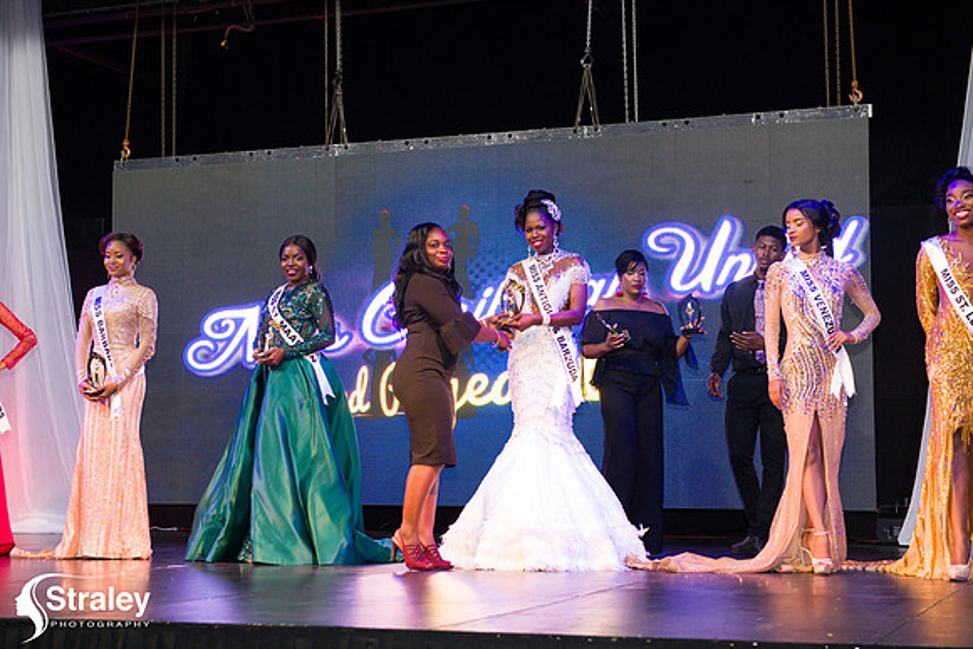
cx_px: 486
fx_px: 1622
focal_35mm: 60
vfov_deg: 22.6
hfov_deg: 33.4
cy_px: 324
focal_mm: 60
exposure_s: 1/160
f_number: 5
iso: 4000
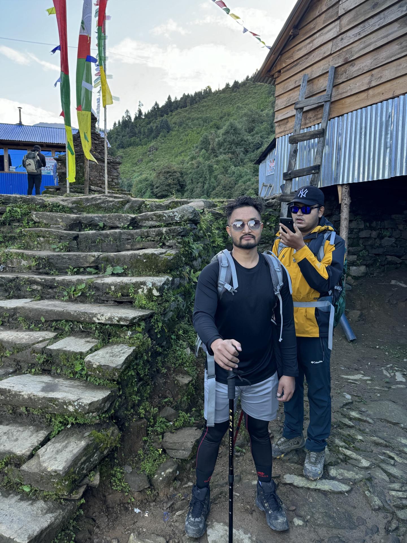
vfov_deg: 71.6
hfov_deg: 56.8
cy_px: 272
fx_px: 376
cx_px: 204
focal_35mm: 24
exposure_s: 1/121
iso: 80
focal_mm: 6.76
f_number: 1.78
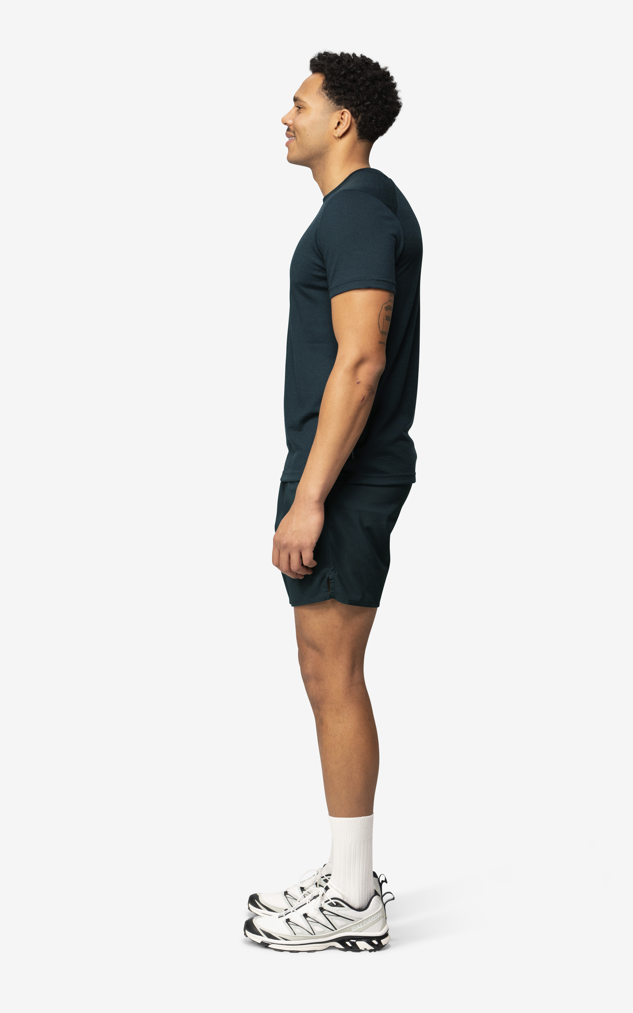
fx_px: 2098
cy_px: 497
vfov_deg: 27.1
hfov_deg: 17.2
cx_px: 322
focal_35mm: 76
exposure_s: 1/60
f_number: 5
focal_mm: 70
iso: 500
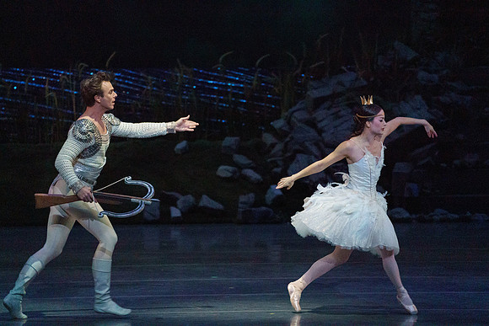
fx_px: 5190
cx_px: 244
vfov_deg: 3.6
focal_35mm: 382
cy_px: 163
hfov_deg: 5.4
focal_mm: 382
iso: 8000
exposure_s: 1/320
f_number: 5.6
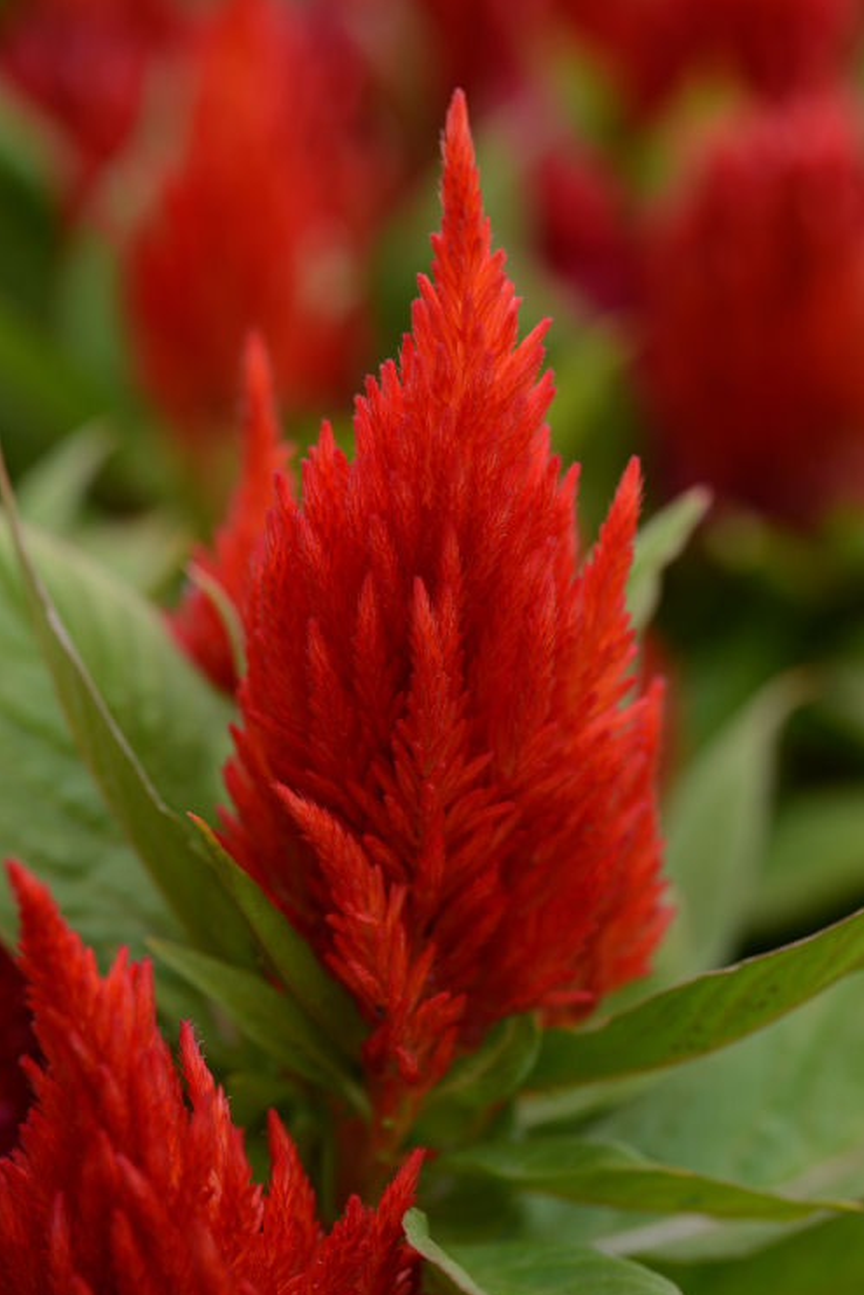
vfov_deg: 19.3
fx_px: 3814
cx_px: 435
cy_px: 647
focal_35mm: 106
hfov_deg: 12.9
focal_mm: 105
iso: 200
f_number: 8
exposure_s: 1/320
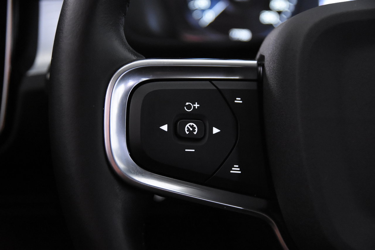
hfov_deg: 29.9
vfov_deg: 20.2
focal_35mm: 68
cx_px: 188
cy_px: 125
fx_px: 703
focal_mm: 45
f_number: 3.5
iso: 5600
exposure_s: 1/80
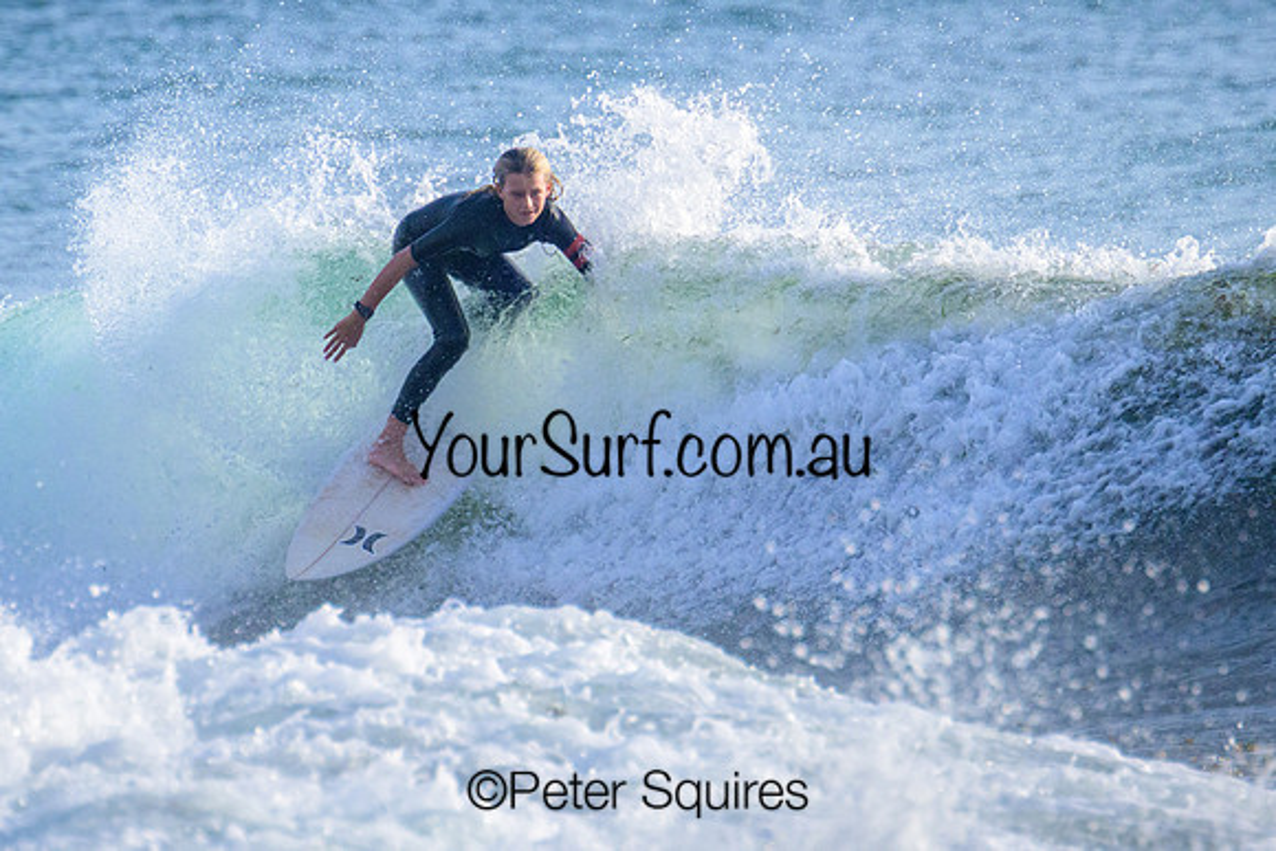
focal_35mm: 1096
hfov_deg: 1.9
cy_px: 268
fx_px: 38846
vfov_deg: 1.3
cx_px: 542
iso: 1800
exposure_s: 1/2000
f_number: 13
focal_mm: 800
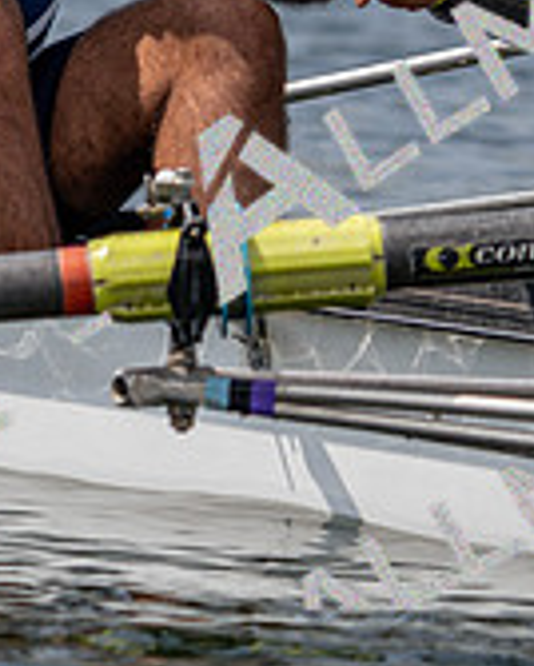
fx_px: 12857
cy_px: -74
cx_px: -143
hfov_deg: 2.4
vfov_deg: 3.0
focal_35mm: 652
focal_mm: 200
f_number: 5.6
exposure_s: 1/1600
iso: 160
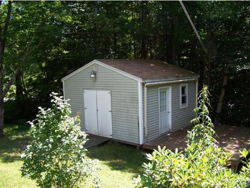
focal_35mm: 36
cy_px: 94
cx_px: 125
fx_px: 260
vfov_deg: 39.7
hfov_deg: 51.3
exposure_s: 1/250
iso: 69
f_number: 2.8
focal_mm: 5.85
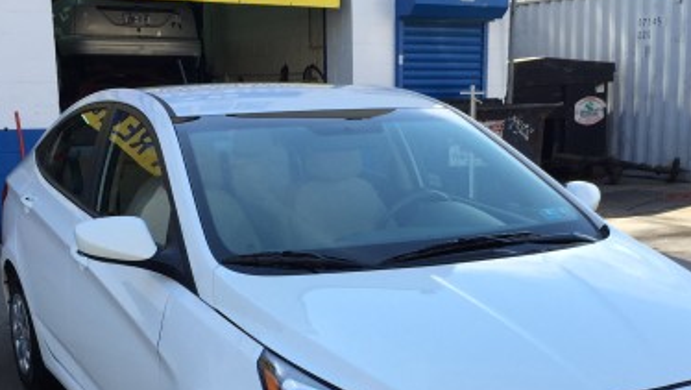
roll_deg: -0.8
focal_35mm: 54
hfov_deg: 38.5
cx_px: 371
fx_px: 990
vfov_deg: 21.8
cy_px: 338
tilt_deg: -14.0
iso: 32
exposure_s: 1/732
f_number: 2.2
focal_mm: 4.15
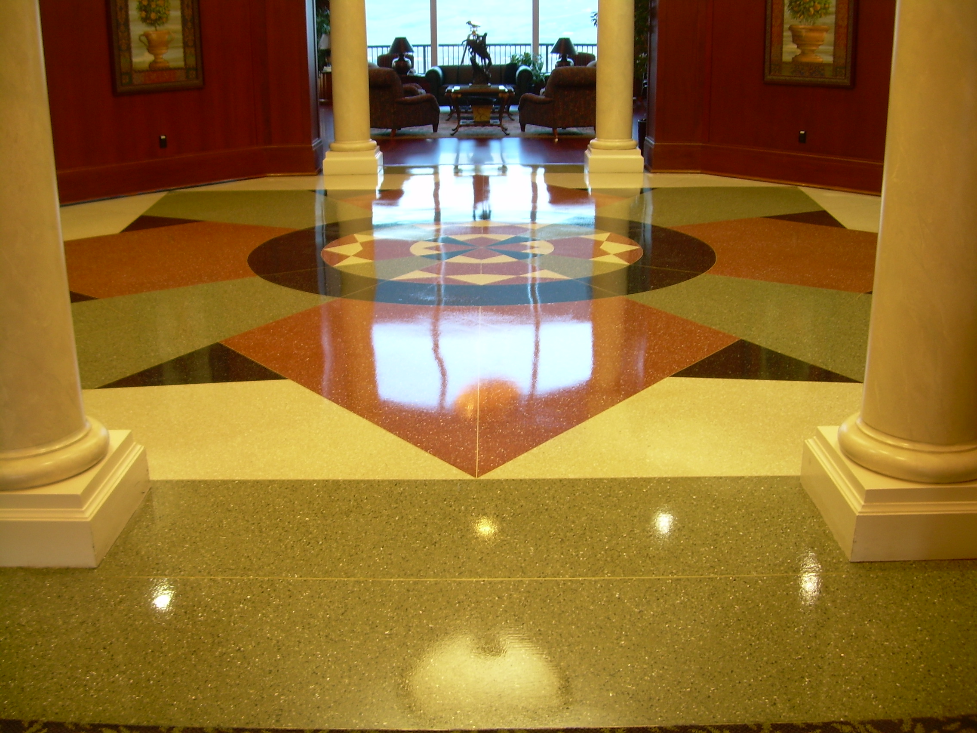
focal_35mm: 38
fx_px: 1073
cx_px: 488
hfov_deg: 49.0
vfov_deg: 37.7
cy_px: 366
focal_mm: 6.3
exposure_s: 1/6.7
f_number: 2.8
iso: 50
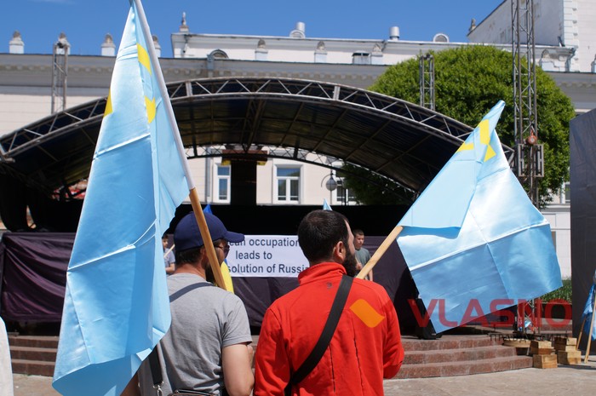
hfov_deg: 37.9
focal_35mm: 52
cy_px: 198
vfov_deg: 25.7
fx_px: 868
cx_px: 298
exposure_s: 1/400
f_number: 6.3
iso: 100
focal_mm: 35
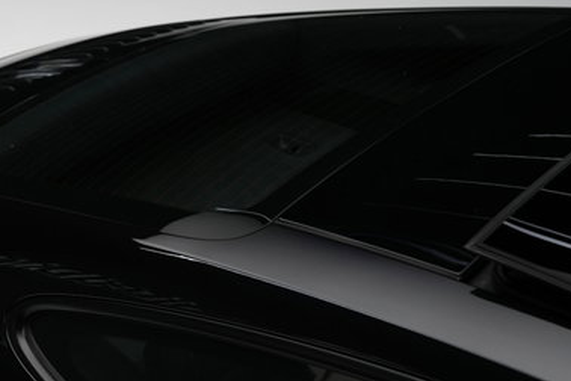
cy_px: 346
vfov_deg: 18.8
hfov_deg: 27.7
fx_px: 1126
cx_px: 96
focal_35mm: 71
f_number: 4
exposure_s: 1/60
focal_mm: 35
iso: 1000
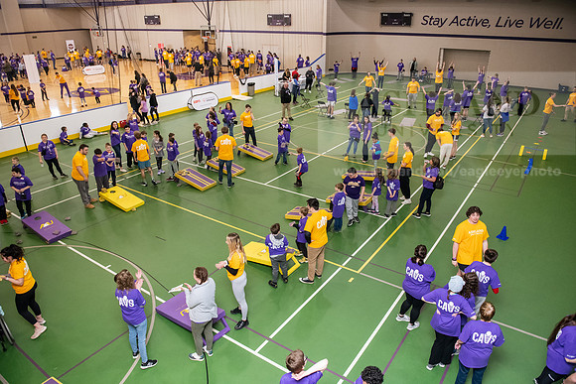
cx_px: 288
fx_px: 416
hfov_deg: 69.4
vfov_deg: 49.6
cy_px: 192
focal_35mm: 26
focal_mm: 26
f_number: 3.5
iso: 3200
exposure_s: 1/160
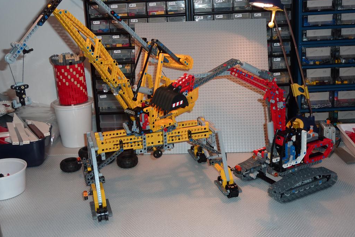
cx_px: 177
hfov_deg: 44.5
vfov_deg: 30.5
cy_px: 108
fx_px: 434
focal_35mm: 44
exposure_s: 1/30
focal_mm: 6.9
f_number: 3.7
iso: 100
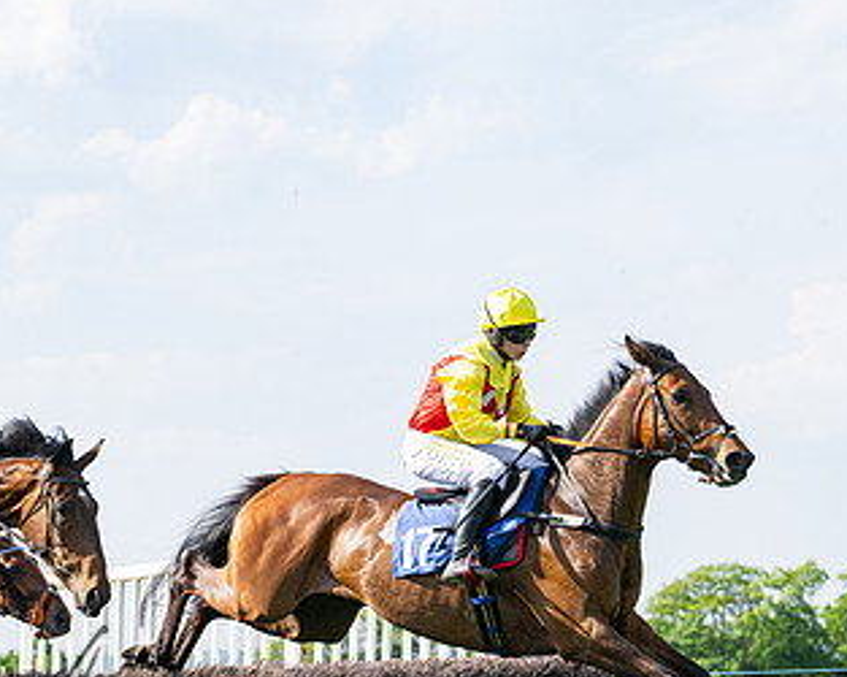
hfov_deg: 13.5
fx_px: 3557
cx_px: 110
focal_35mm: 142
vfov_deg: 10.8
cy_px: 558
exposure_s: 1/4000
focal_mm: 70
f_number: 3.2
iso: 400
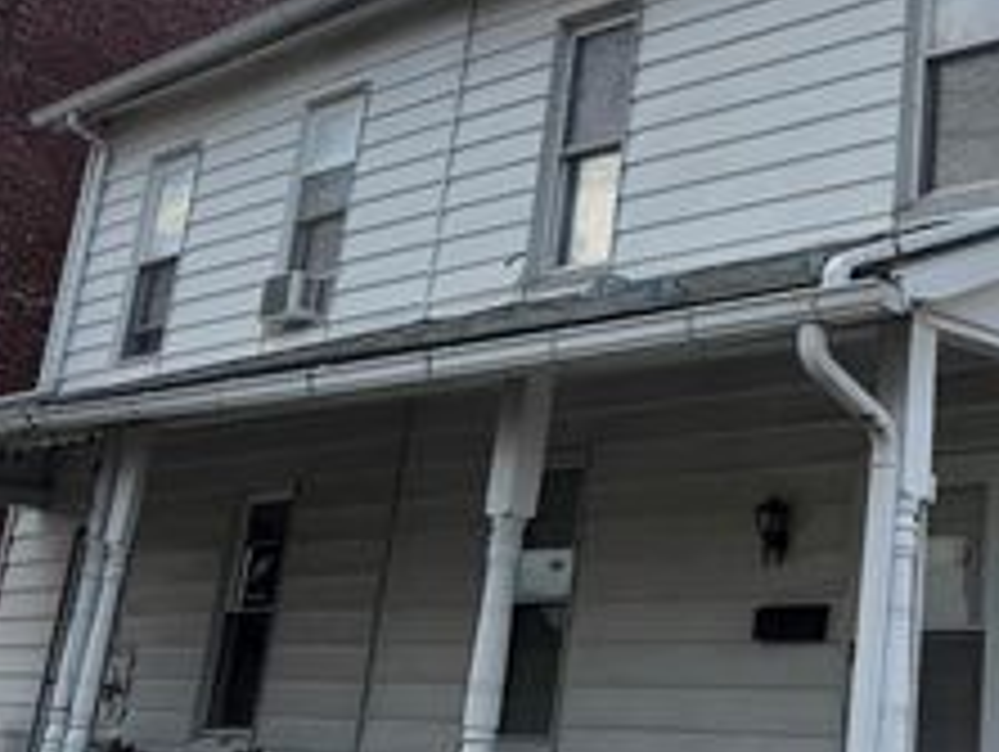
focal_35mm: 54
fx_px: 1560
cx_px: 976
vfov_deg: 26.9
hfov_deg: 32.9
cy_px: 232
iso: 100
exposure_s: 1/3584
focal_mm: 6.76
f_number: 1.78
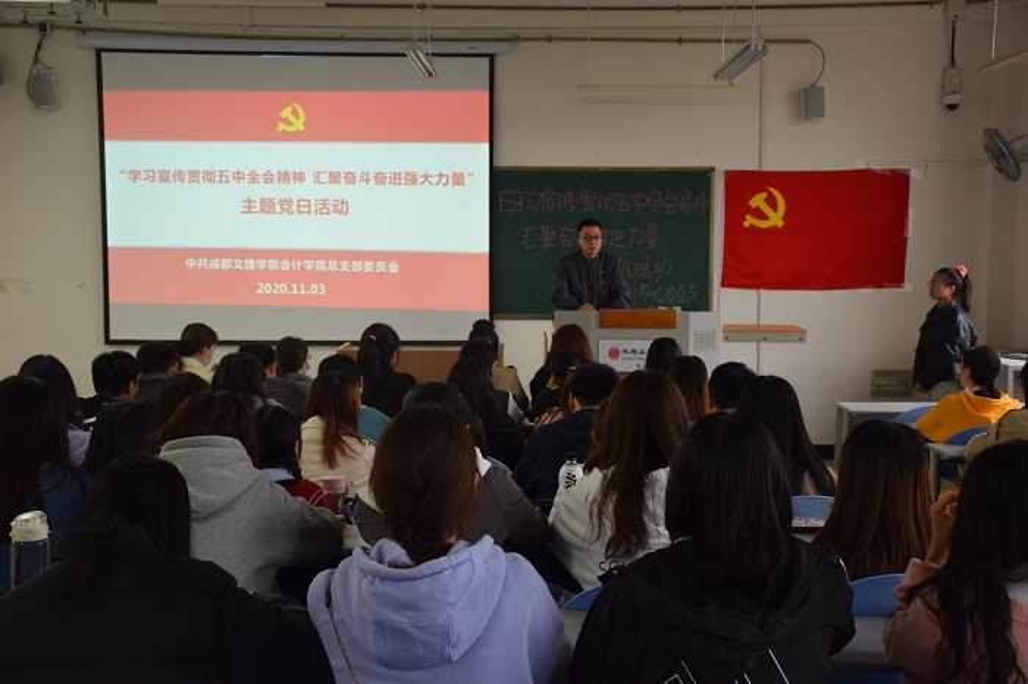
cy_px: 342
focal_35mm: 48
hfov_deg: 41.1
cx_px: 514
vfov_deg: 28.0
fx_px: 1370
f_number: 4
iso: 560
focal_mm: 32
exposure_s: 1/60
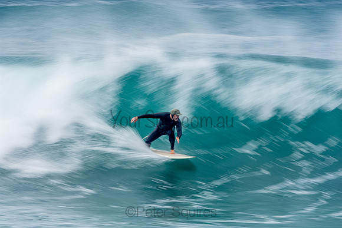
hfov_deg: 2.9
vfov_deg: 1.9
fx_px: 6841
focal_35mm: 720
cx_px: 171
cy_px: 114
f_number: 20
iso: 100
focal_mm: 480
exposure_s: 1/25
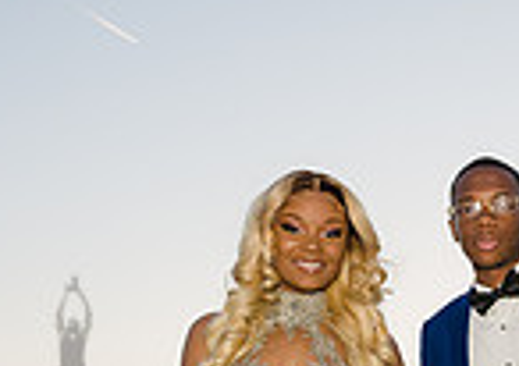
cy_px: 522
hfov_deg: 19.8
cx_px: 495
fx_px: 1453
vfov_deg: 13.6
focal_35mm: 99
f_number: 4.5
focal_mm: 24
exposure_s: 1/320
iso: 1000
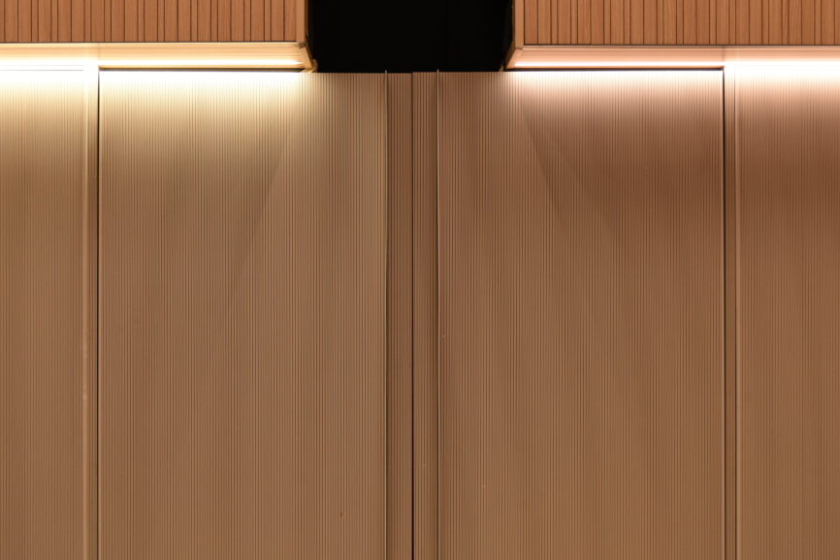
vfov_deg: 26.0
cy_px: 280
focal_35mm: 52
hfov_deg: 38.2
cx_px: 415
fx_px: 1214
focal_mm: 44
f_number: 4
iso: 400
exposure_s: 1/50
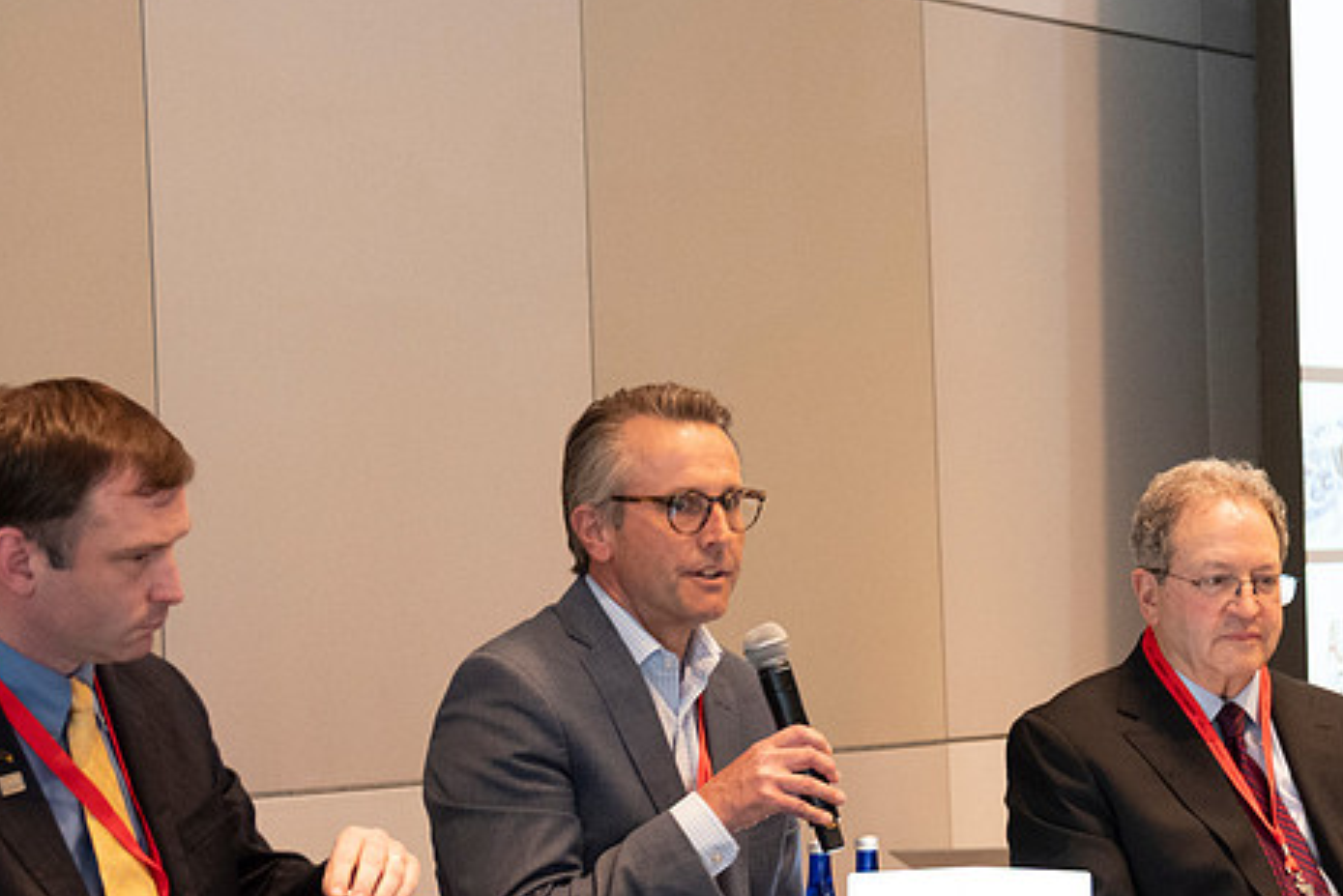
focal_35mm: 154
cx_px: 682
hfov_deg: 13.3
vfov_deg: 8.9
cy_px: 541
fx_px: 5747
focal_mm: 82
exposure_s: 1/60
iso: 4000
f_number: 5.6
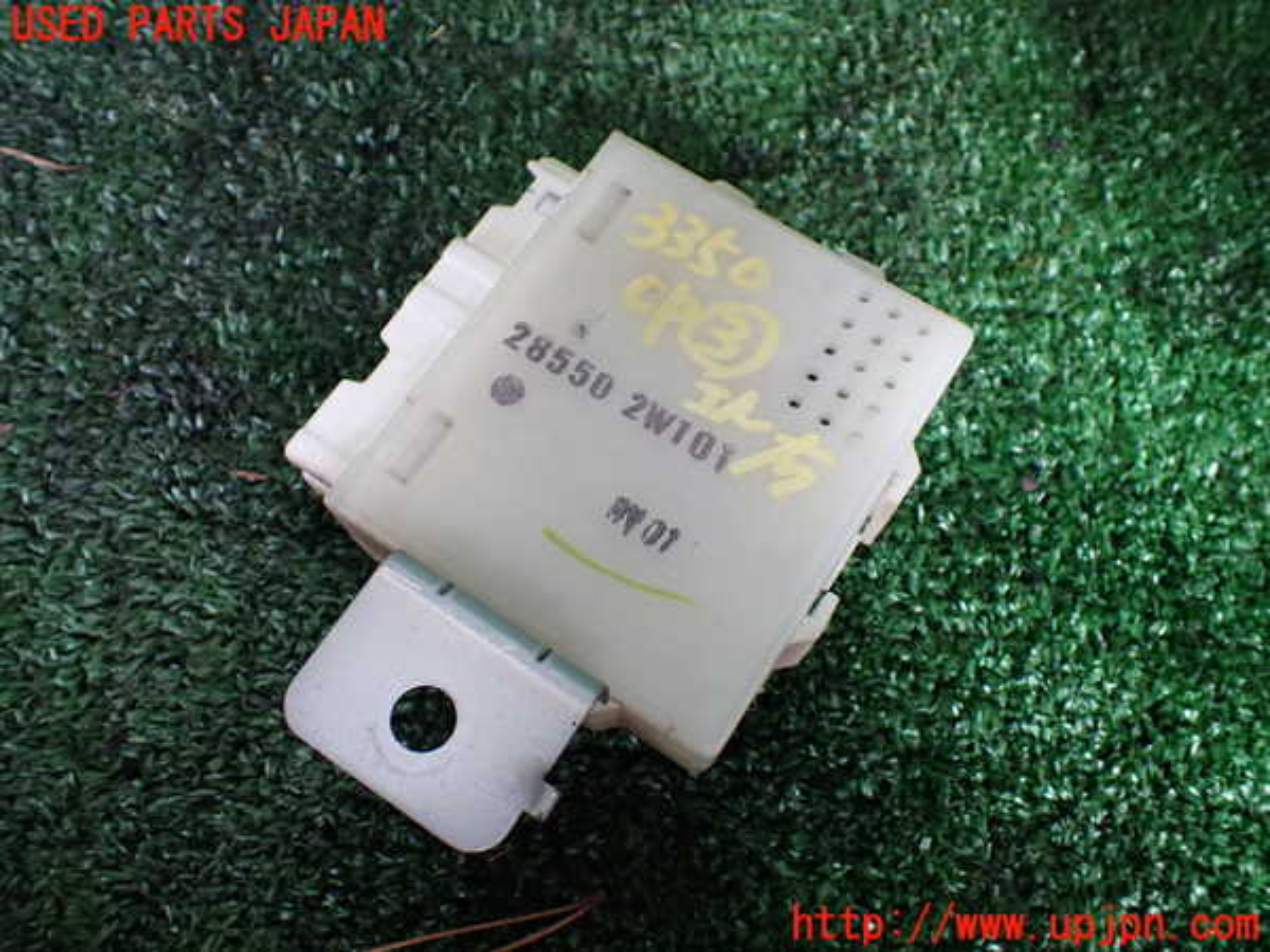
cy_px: 476
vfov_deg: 46.8
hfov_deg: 60.0
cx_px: 635
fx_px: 1101
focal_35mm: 30
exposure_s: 1/125
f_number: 2.3
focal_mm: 5.4
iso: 320
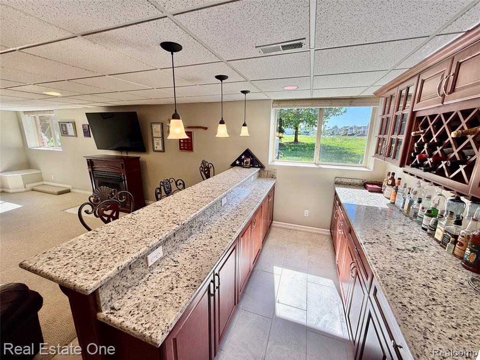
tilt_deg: -13.8
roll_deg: -0.7
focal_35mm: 14
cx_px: 240
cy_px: 180
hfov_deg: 102.1
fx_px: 194
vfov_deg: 85.7
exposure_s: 1/172
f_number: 2.2
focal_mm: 2.22
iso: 64
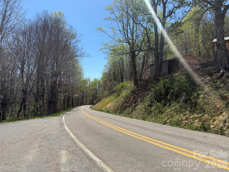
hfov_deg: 71.6
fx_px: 159
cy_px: 86
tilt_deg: +3.8
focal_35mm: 24
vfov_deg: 56.8
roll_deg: +0.6
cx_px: 114
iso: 80
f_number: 1.78
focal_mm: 6.76
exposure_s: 1/4167
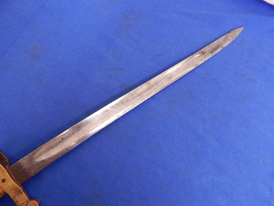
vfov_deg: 61.1
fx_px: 174
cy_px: 103
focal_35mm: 22
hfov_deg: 76.4
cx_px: 137
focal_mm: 4
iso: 400
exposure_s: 1/15
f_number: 3
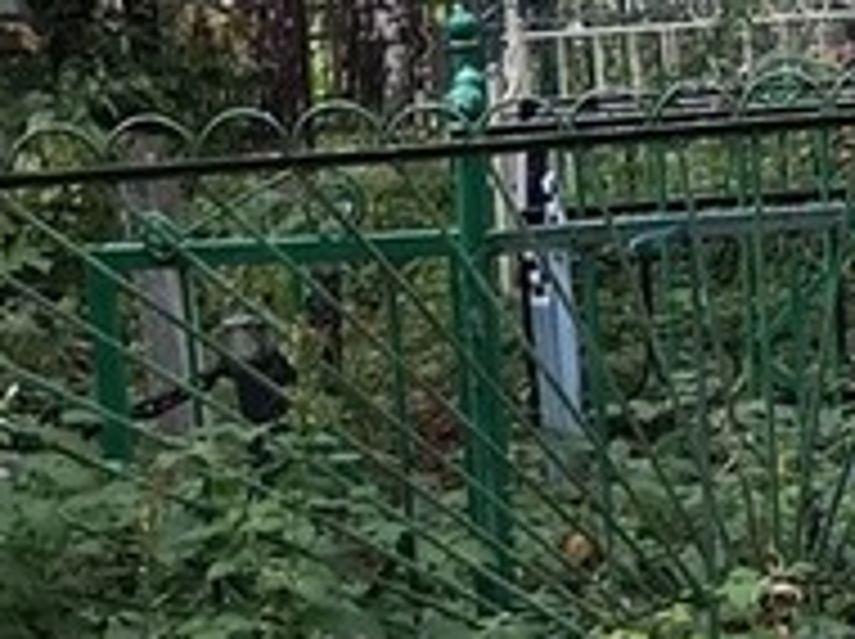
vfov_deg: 9.8
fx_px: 3725
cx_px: 1138
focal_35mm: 151
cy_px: 122
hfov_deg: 12.6
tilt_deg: -8.1
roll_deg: +4.3
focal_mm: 3.99
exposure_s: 1/116
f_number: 1.8
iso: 20
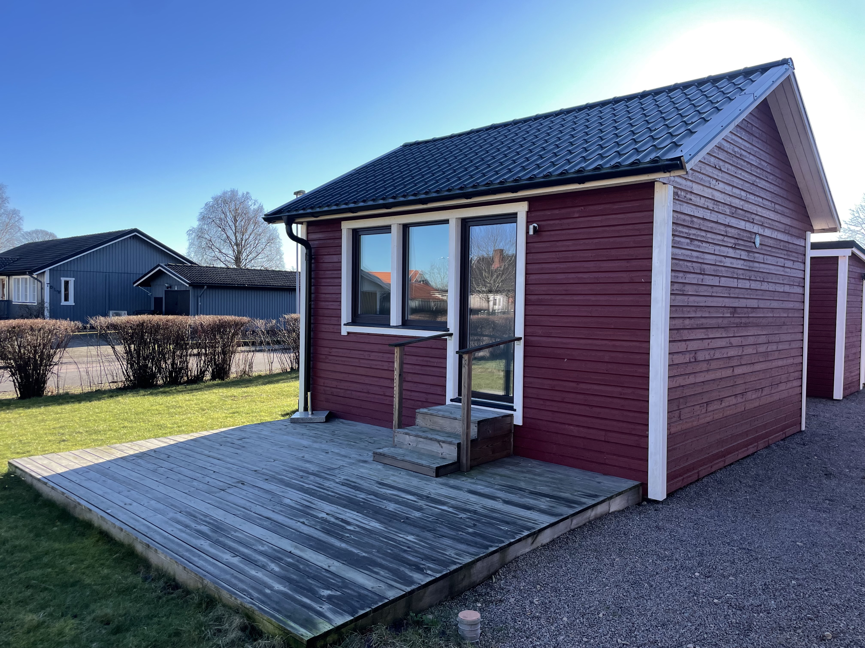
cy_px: 324
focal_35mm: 26
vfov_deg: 53.1
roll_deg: -0.9
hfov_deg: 67.3
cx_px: 432
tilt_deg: -1.3
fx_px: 650
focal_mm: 4.2
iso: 32
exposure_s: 1/1742
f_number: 1.6
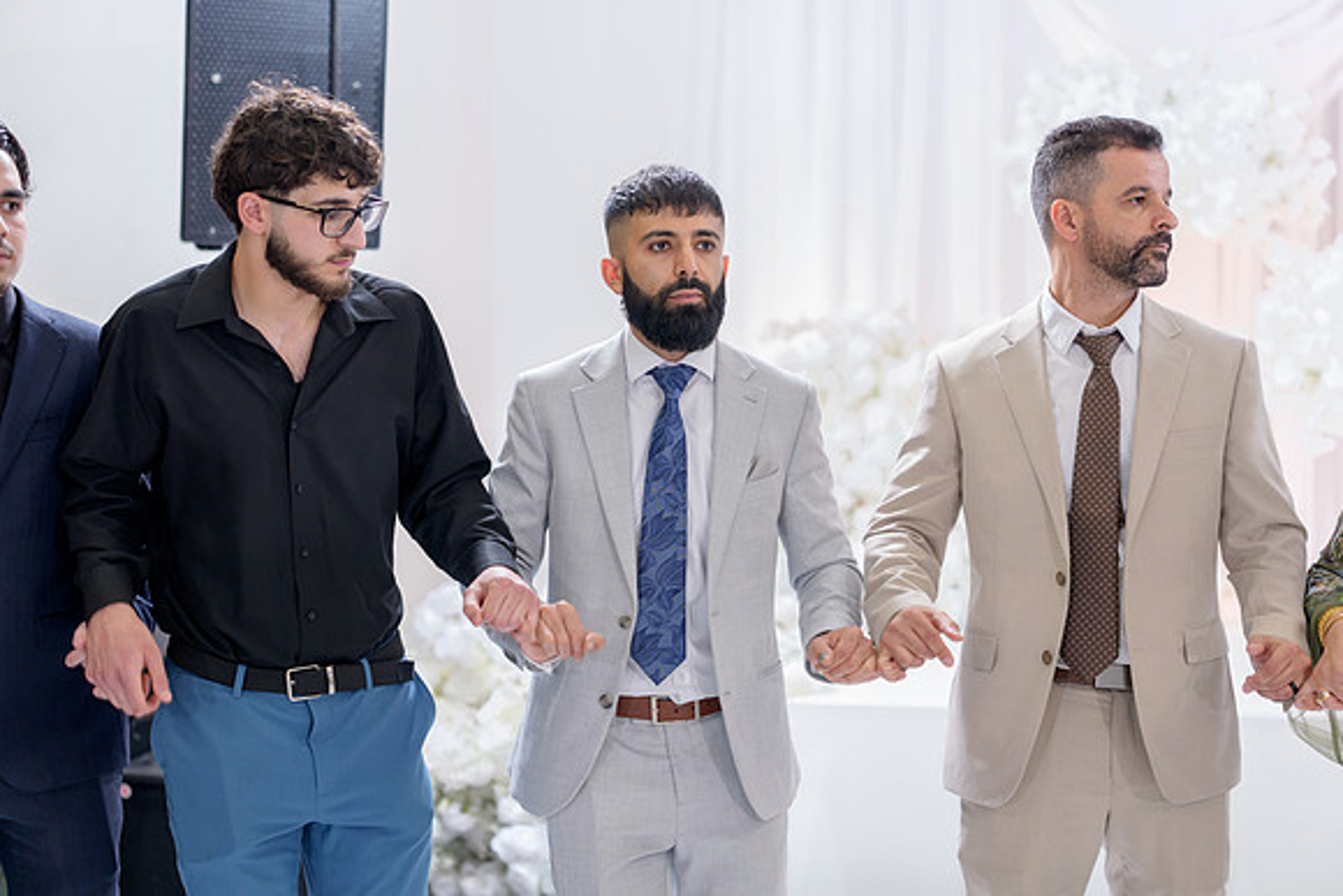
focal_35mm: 64
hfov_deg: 31.4
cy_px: 448
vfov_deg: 21.3
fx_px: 2388
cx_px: 672
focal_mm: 64
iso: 640
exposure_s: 1/200
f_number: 2
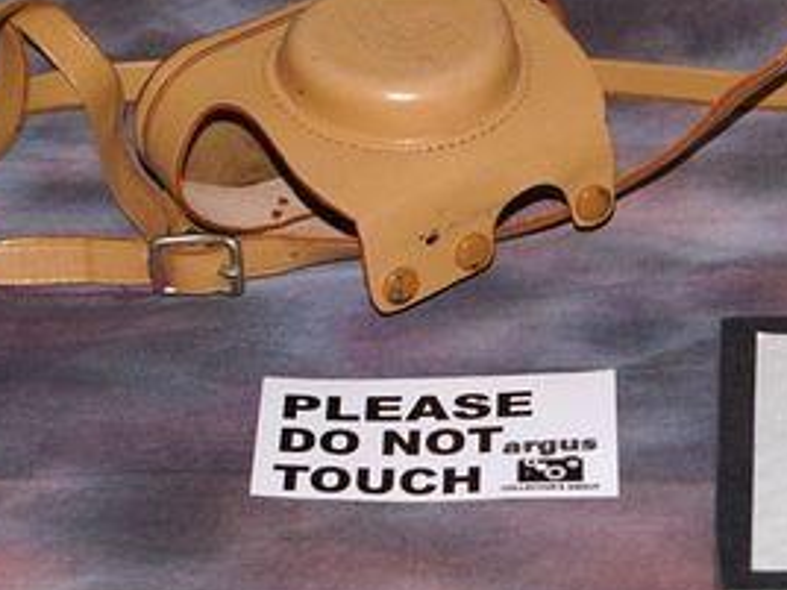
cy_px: 129
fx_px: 3527
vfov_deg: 9.5
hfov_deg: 12.5
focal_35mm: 155
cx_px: 852
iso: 400
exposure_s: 1/80
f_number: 5.6
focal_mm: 45
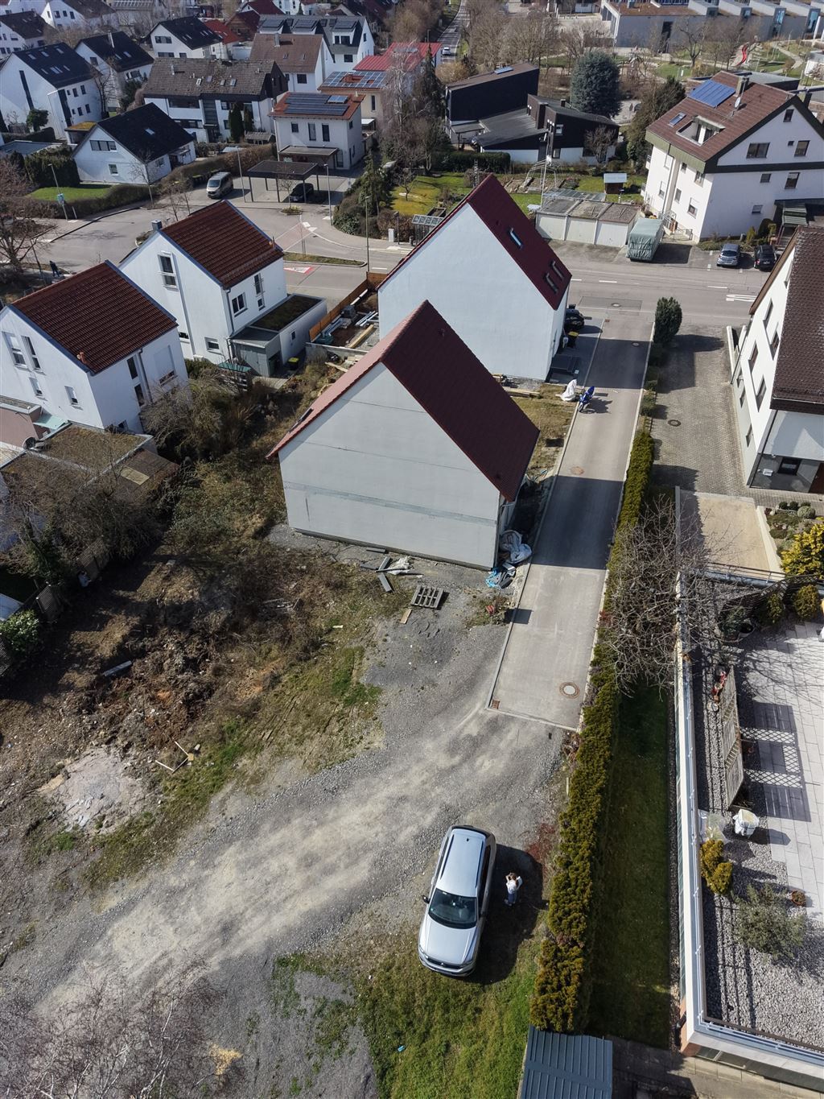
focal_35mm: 24
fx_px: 762
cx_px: 412
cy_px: 550
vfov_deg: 71.6
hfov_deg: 56.8
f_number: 1.8
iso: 400
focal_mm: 8.67
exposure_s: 1/8000
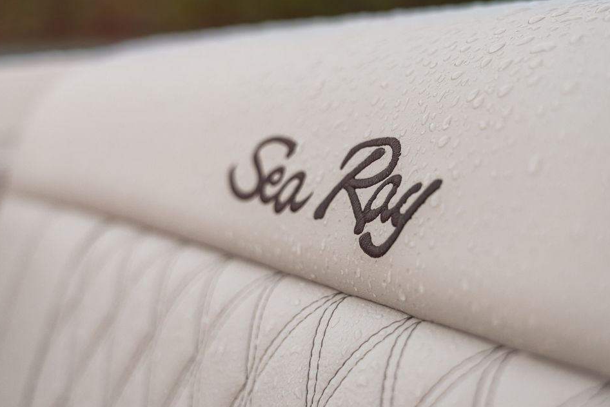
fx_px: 1169
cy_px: 161
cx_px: 384
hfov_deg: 29.1
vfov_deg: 19.7
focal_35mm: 69
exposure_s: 1/100
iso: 400
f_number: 4
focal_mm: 51
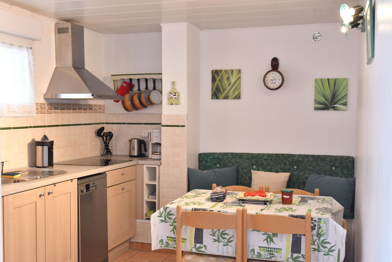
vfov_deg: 31.9
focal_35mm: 42
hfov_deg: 46.4
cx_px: 196
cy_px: 131
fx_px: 457
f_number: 4
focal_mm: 28
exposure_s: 1/20
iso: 800
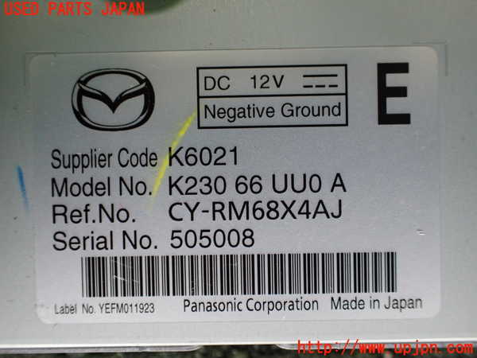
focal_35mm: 30
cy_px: 179
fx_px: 413
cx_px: 238
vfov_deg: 46.8
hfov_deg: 60.0
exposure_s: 1/125
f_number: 2.3
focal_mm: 5.4
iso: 500
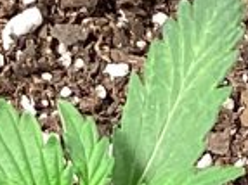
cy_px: 460
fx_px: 2326
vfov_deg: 4.5
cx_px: 147
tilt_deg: -80.1
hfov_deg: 6.1
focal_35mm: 325
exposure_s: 1/120
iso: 80
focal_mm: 3.3
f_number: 2.4
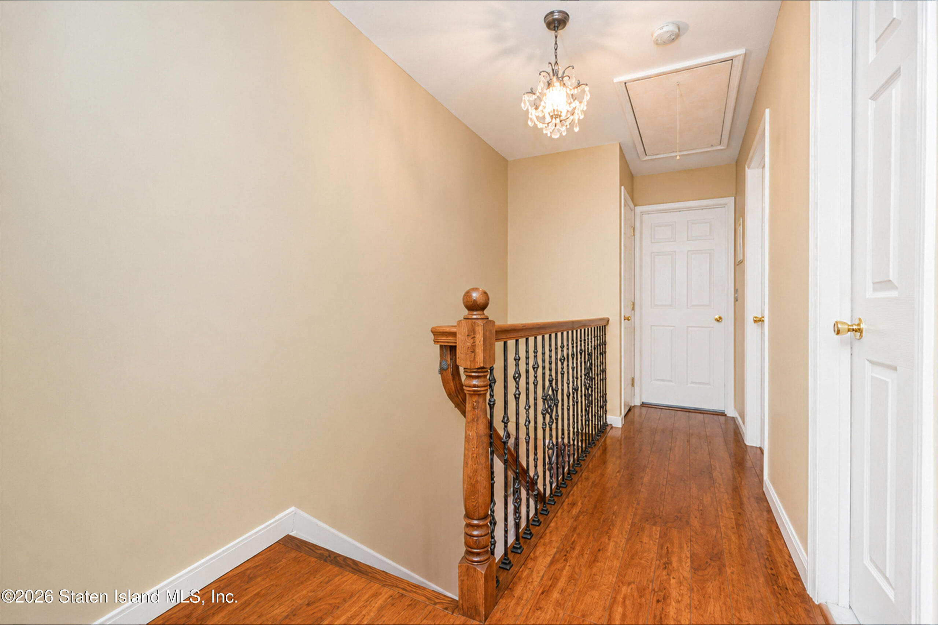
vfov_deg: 73.8
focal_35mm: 16
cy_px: 312
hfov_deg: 96.7
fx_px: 417
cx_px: 469
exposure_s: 1/6
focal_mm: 16
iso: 64
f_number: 4
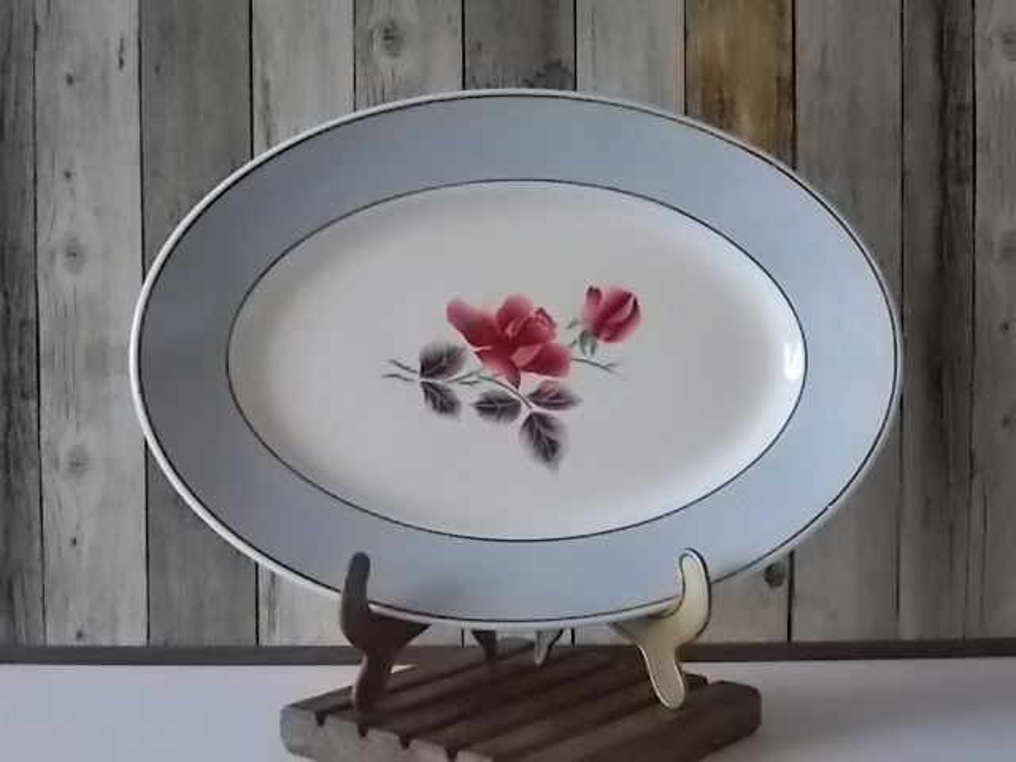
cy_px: 381
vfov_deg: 29.1
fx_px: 1468
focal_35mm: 50
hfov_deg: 38.2
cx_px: 508
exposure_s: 1/125
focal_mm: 9
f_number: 4.5
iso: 800
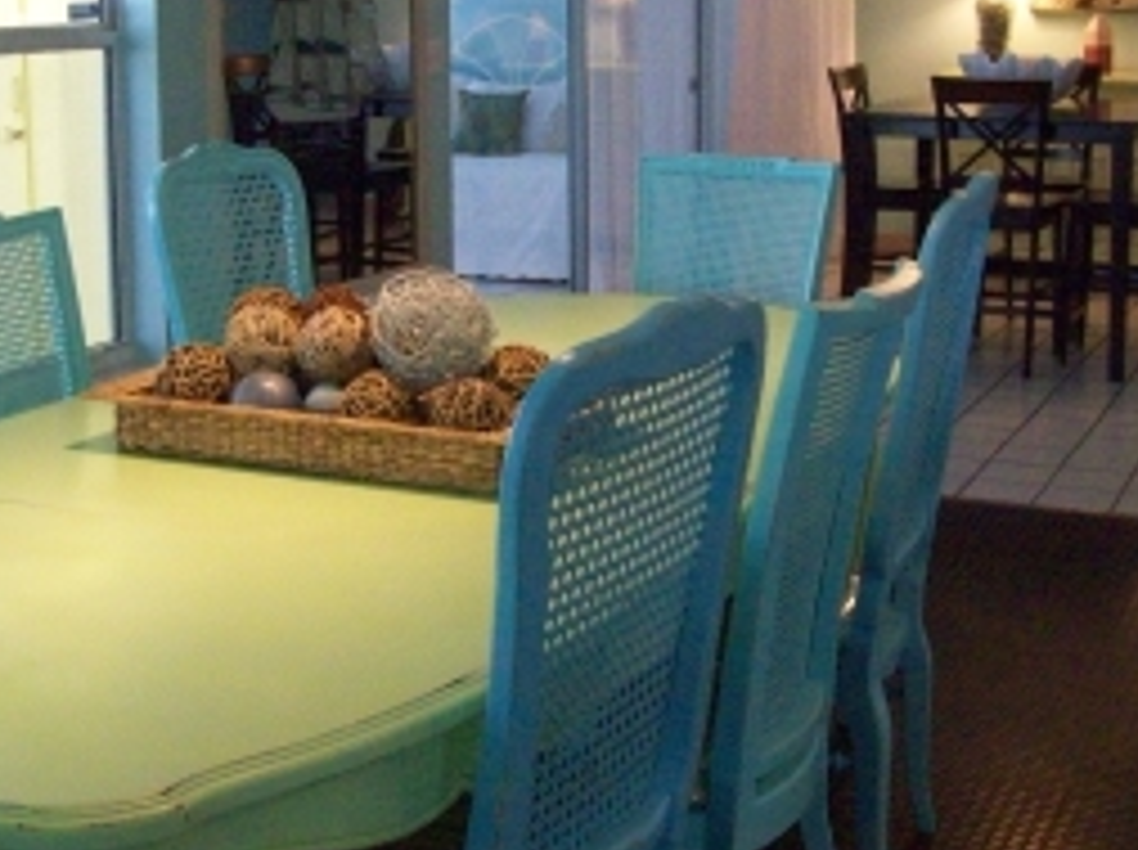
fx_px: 1871
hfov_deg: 33.8
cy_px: 254
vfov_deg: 25.4
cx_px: 486
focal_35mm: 57
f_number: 2.7
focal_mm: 6
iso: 546
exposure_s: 1/128
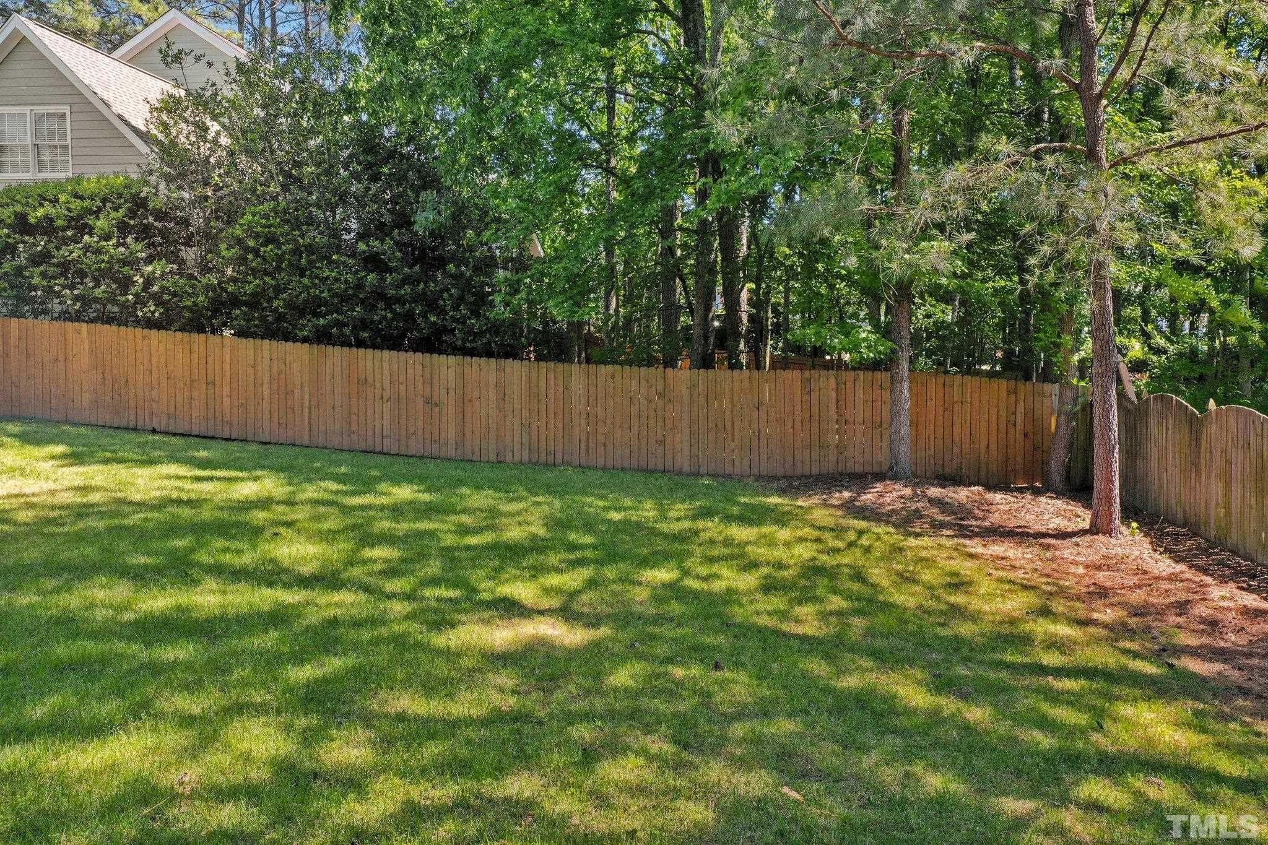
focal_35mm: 28
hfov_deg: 65.5
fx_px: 986
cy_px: 422
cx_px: 634
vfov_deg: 46.4
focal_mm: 10.26
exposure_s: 1/160
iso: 100
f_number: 4.5
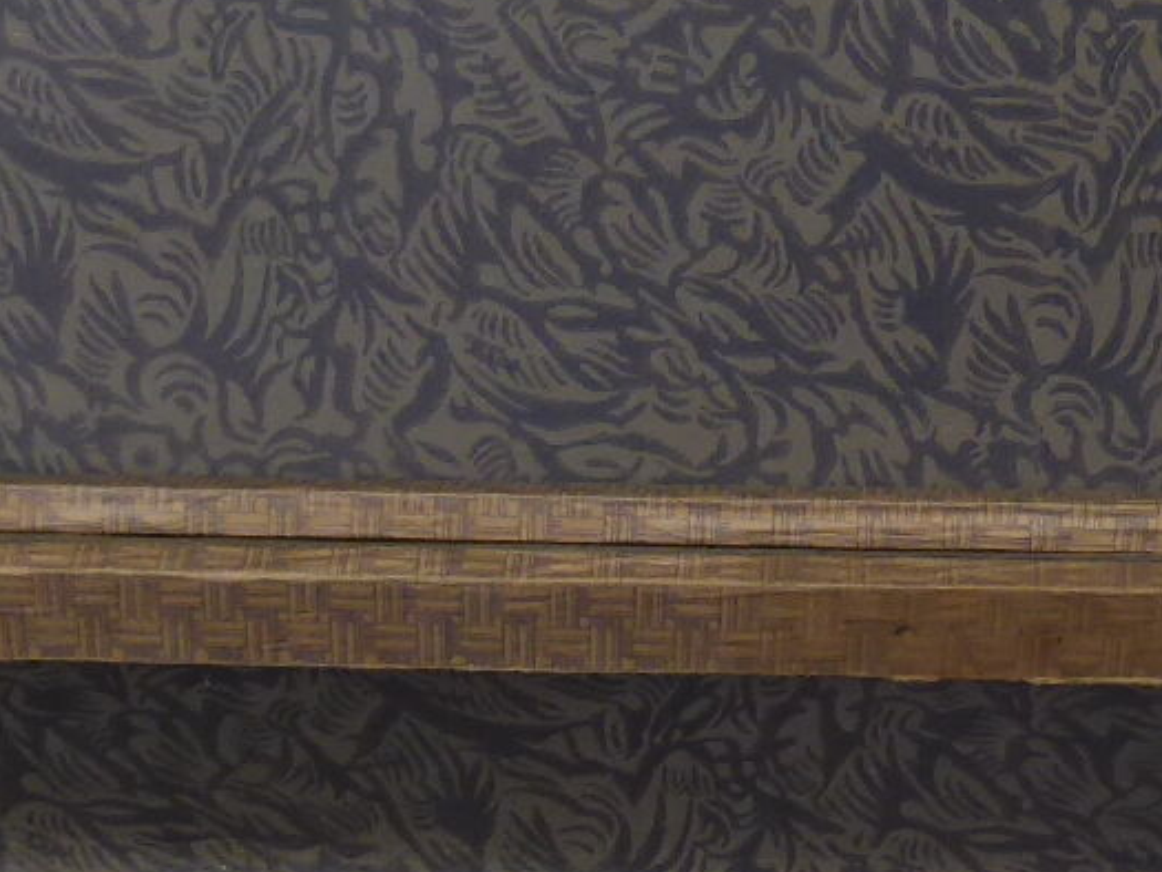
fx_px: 3928
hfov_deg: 16.8
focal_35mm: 117
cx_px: 562
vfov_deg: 12.7
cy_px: 480
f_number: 3.6
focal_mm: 5.4
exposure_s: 1/60
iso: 200
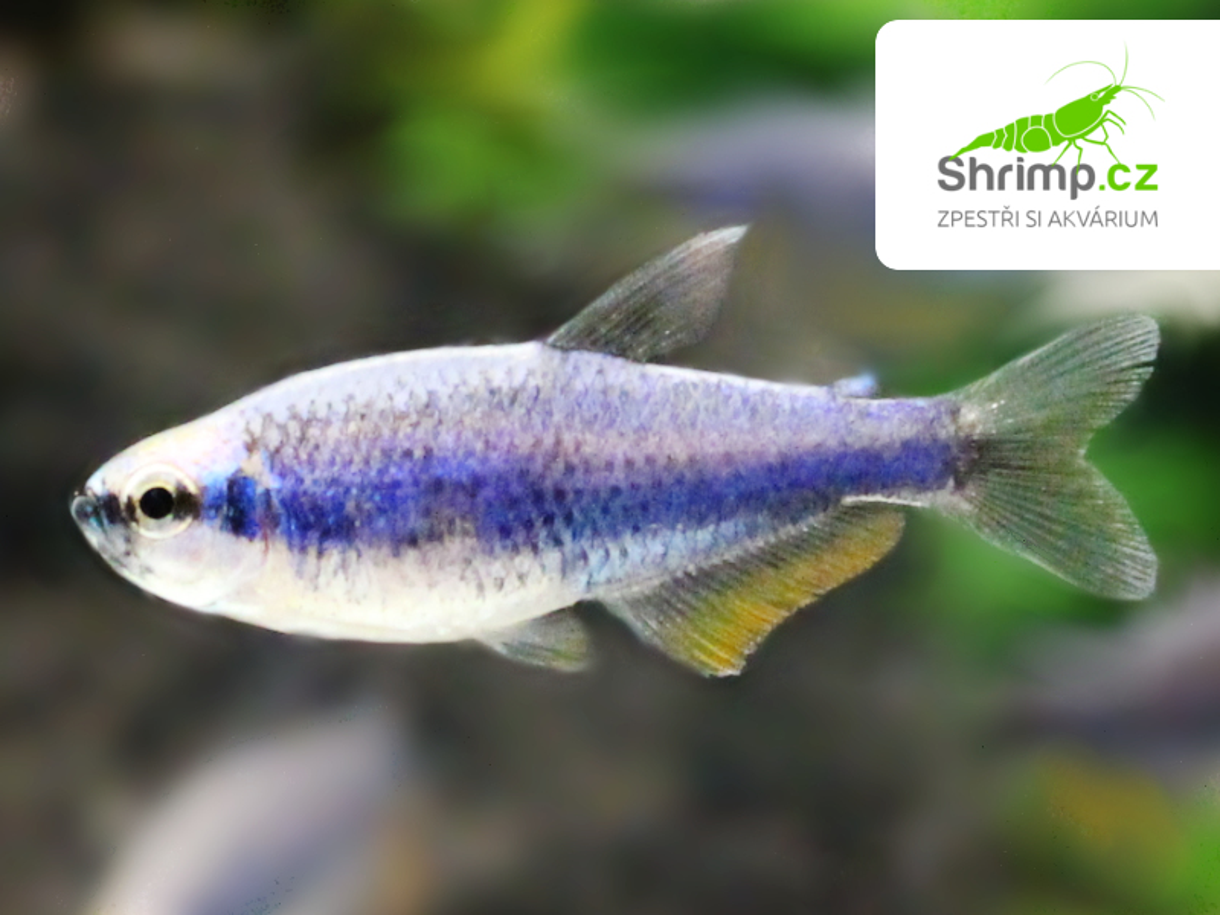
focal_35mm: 36
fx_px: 1269
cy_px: 458
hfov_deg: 51.4
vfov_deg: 39.7
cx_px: 610
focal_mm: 6
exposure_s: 1/40
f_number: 3.2
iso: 80
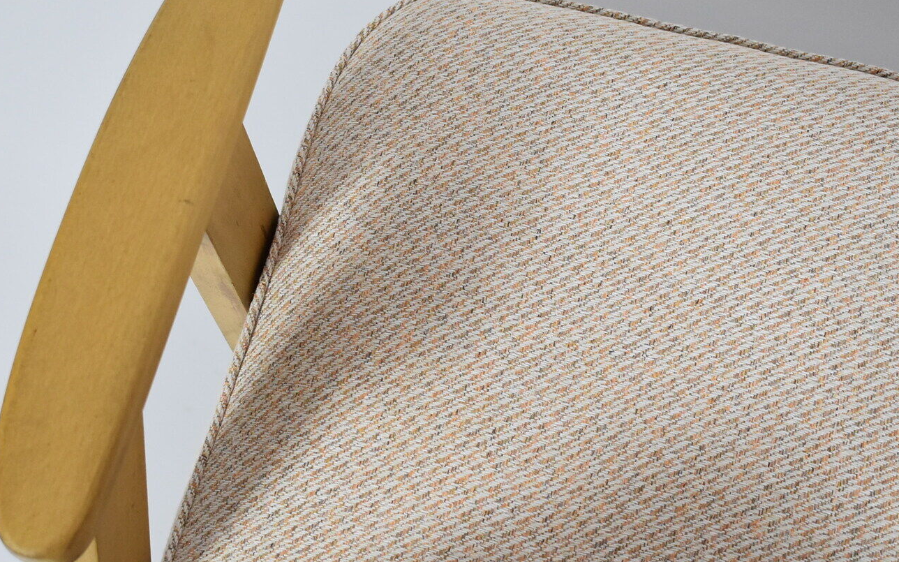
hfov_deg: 27.1
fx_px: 1862
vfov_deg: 17.2
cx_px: 366
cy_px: 251
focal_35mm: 76
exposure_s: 1/125
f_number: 4.5
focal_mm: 32
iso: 1250
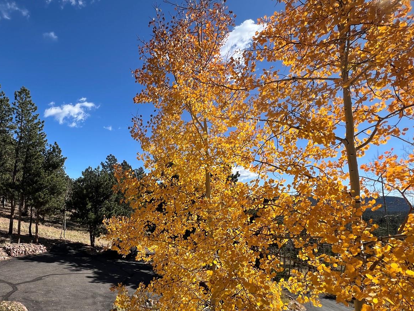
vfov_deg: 70.3
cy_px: 197
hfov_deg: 83.8
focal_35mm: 18
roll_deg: -1.1
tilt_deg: +0.1
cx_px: 128
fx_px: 215
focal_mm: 1.57
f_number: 1.8
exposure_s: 1/1043
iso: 32
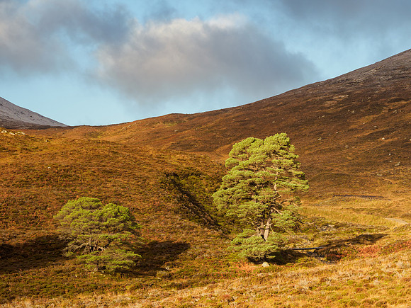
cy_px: 151
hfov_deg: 18.6
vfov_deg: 14.0
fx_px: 1251
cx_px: 271
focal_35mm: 105
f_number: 4
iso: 200
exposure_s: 1/250
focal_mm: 40
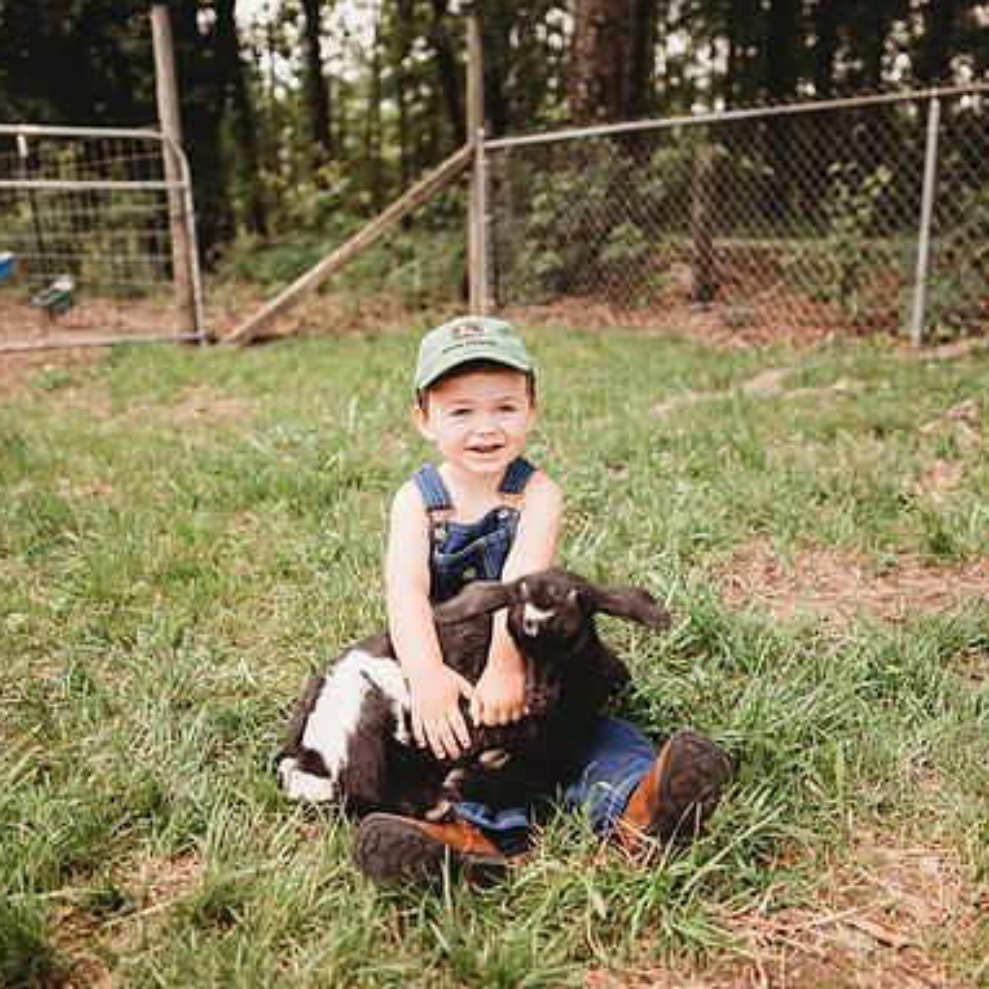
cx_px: 572
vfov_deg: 52.5
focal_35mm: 31
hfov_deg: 52.3
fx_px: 1002
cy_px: 496
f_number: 2.2
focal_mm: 24
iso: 100
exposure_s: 1/400
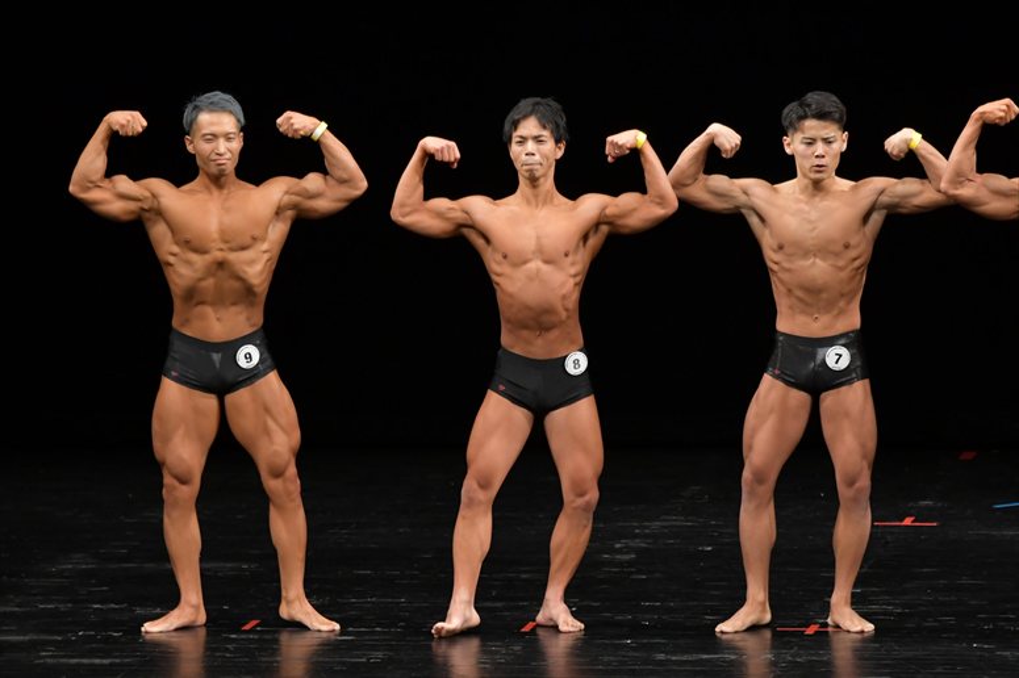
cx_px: 510
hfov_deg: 7.6
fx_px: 7639
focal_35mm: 270
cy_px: 339
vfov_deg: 5.1
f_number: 5.6
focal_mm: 180
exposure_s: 1/400
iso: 2500
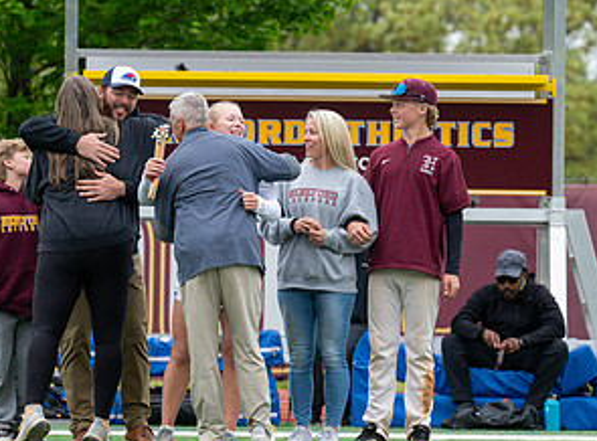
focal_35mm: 421
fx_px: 7223
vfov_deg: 3.5
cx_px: 249
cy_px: 253
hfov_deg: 4.7
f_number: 5
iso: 1800
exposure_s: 1/800
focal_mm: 200
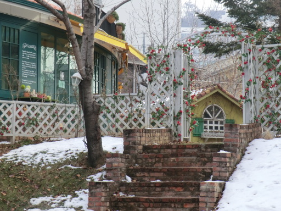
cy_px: 106
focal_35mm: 95
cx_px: 147
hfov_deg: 20.6
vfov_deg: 15.6
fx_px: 771
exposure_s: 1/125
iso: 80
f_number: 4.6
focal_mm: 13.6
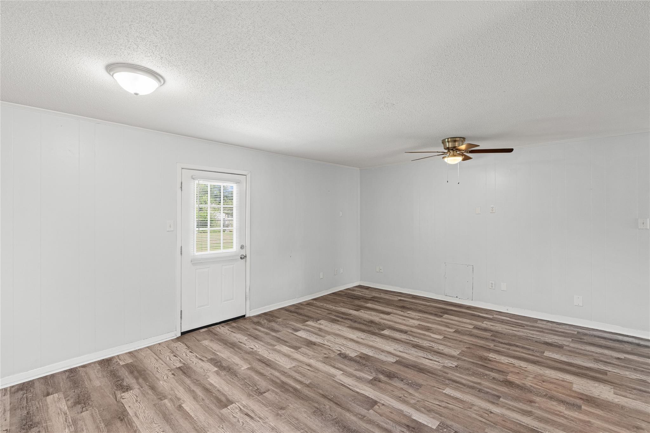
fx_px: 289
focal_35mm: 16
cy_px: 216
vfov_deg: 73.7
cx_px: 325
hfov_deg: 96.8
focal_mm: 16
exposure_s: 1/50
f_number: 8
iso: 800
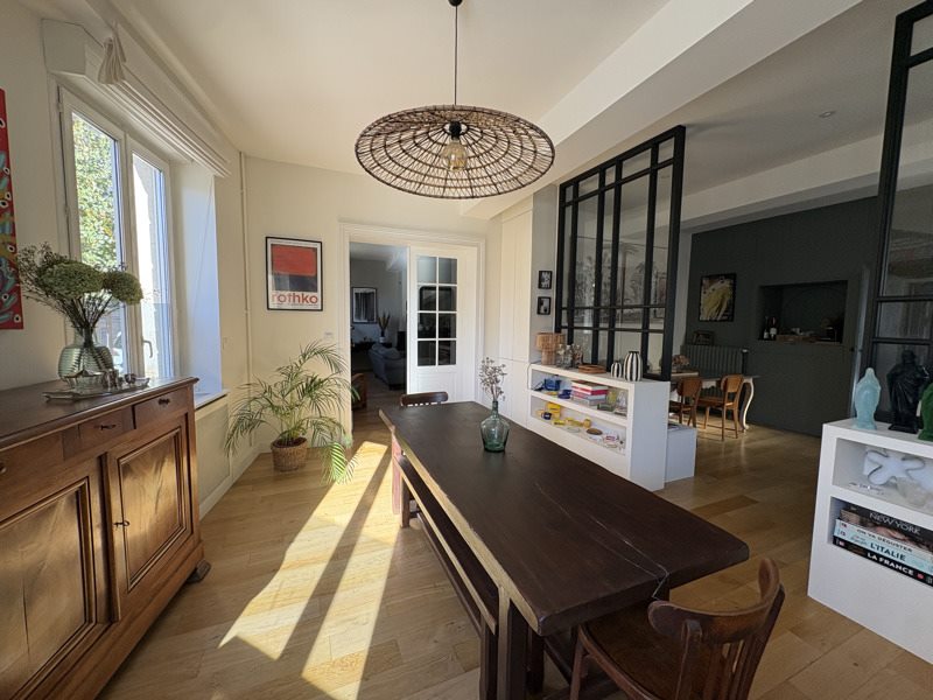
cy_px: 350
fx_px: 377
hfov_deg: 102.1
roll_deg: -1.0
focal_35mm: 14
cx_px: 466
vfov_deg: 85.7
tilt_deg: -3.4
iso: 100
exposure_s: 1/99
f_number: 2.2
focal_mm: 2.22
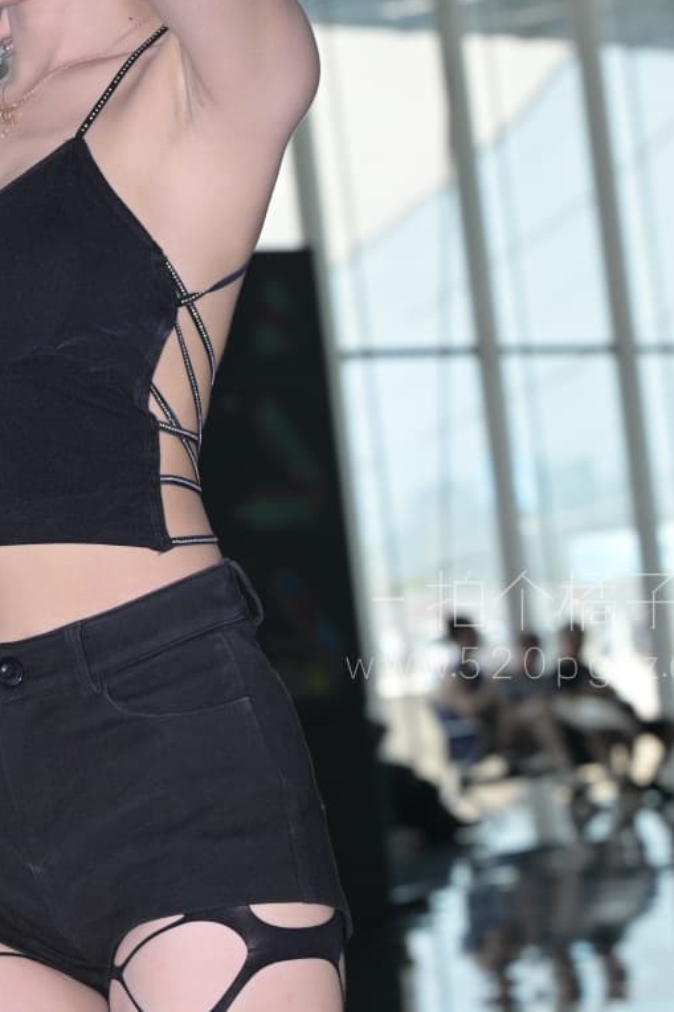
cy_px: 562
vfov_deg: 12.5
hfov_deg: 8.3
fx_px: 4635
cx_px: 54
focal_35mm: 165
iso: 200
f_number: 5
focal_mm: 70
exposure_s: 1/200
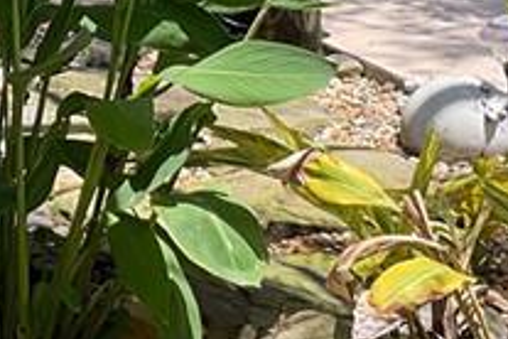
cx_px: -27
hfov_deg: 13.5
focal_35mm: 149
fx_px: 2102
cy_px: -49
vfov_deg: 9.1
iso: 16
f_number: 1.8
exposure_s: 1/425
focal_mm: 3
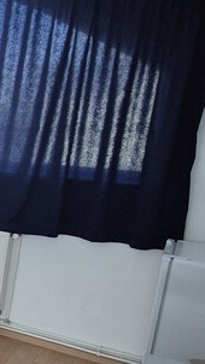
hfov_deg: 17.6
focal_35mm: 48
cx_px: -206
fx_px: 464
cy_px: 245
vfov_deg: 42.3
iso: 320
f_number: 2.2
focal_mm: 2.2
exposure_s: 1/50
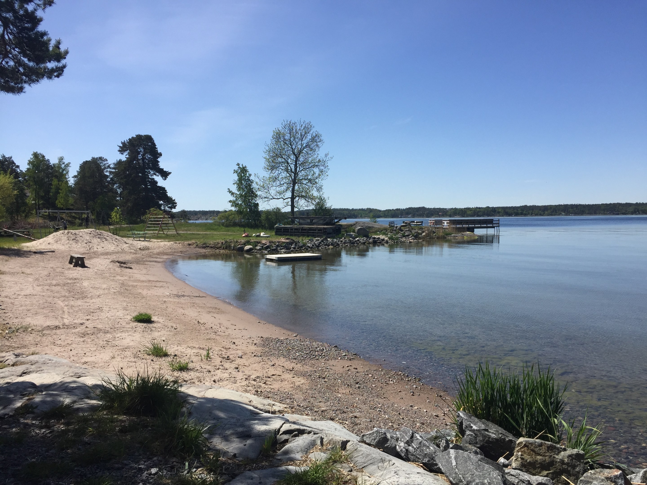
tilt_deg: -2.3
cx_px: 324
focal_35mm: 29
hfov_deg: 61.7
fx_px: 542
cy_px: 242
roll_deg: +0.0
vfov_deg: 48.2
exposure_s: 1/2326
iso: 32
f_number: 2.2
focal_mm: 4.15
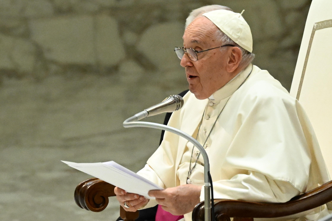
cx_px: 166
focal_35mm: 600
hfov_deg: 3.4
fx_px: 5533
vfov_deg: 2.3
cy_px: 110
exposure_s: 1/640
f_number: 6.3
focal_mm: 400
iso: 4000
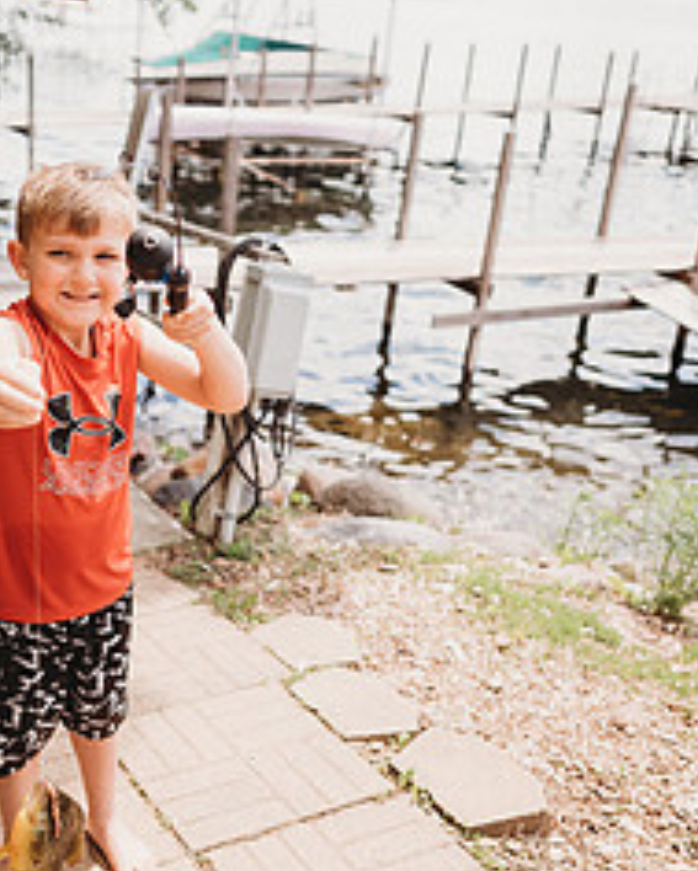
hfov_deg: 34.1
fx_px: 1110
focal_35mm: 43
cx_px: 162
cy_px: 402
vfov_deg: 42.9
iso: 100
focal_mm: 24
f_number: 2.2
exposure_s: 1/1250
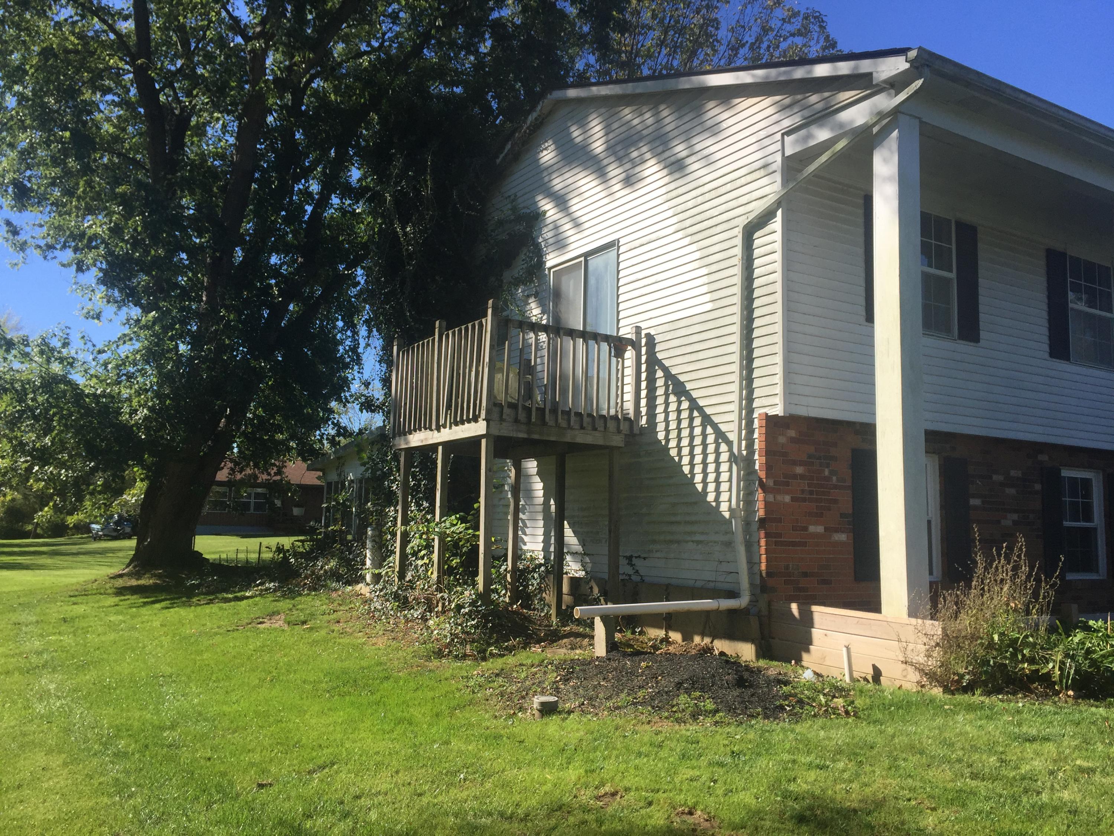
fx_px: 933
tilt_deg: +6.4
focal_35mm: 29
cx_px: 557
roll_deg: +0.0
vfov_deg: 48.2
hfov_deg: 61.7
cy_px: 418
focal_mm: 4.15
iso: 32
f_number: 2.2
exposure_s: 1/1582
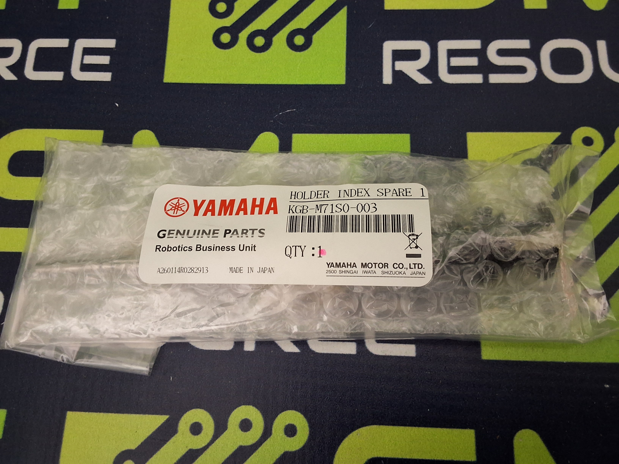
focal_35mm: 28
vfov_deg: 49.7
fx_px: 501
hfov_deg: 63.4
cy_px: 232
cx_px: 310
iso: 320
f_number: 1.9
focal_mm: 2.91
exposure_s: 1/24
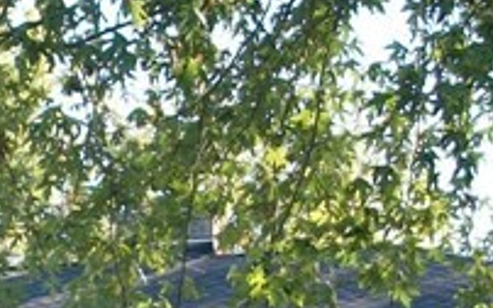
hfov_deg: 11.0
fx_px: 2525
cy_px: 396
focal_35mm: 188
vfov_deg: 6.9
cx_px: -29
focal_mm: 6.3
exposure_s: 1/160
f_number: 3.1
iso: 80
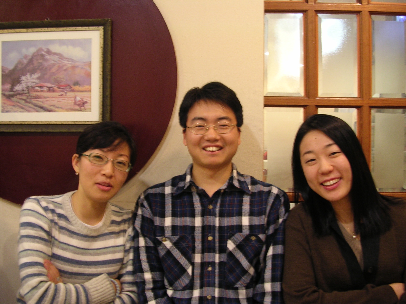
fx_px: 446
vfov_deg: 37.7
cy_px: 152
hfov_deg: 49.0
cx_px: 203
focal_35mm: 38
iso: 125
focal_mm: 5.8
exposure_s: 1/3.7
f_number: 2.8
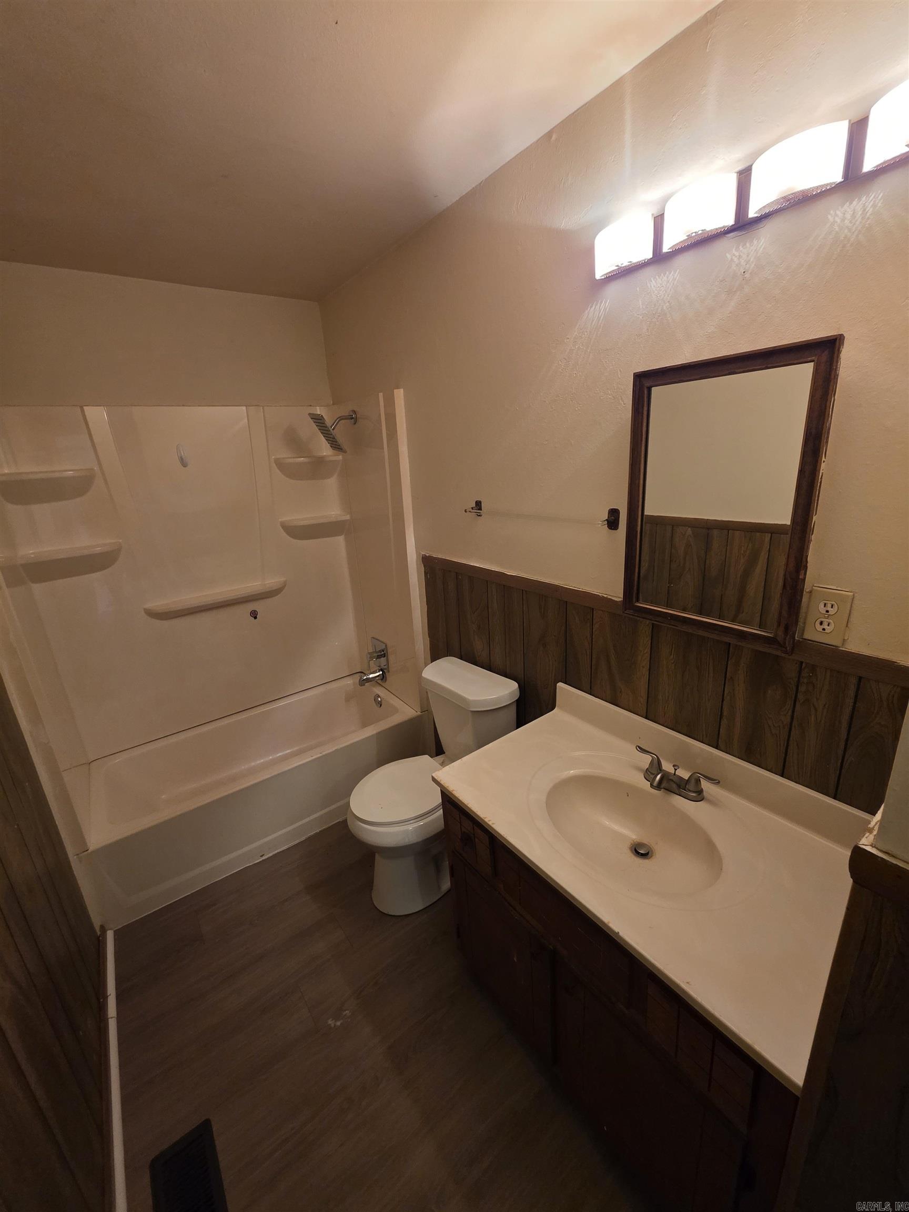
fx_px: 455
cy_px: 606
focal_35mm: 13
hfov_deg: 89.9
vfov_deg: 106.2
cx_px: 454
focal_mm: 2.2
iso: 250
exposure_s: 1/60
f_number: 1.9
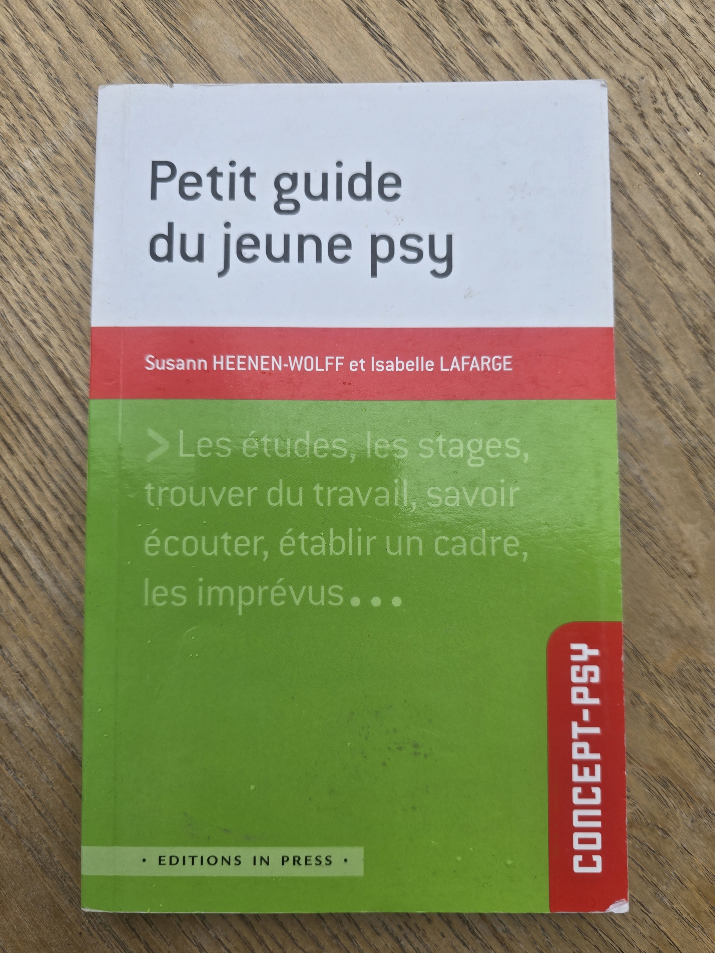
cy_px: 476
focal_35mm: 23
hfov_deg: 58.9
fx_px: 633
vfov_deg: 73.9
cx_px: 358
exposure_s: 1/338
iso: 12
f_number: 1.7
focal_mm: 6.3
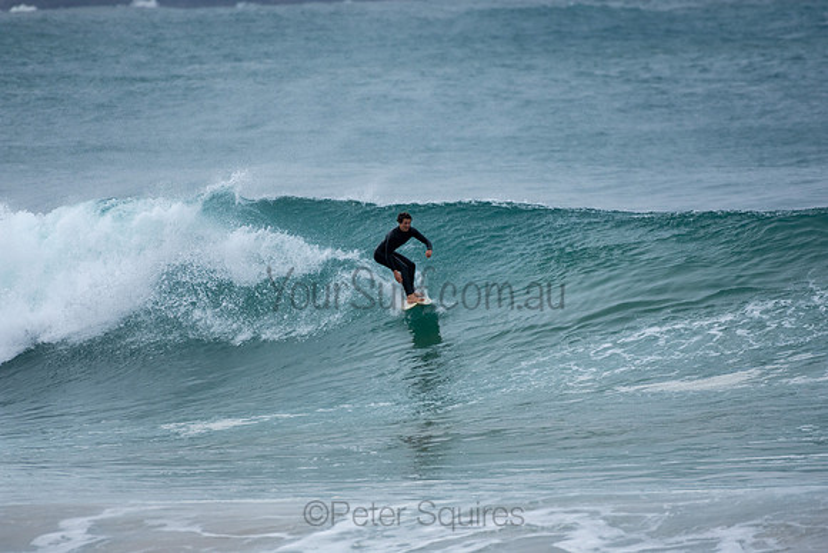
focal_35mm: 750
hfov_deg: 2.7
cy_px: 276
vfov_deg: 1.8
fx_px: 17253
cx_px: 414
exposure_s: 1/1250
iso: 320
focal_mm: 500
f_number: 5.6
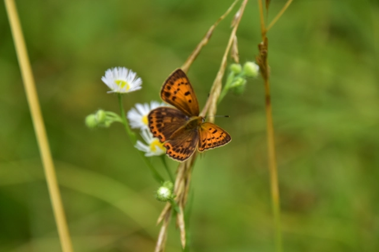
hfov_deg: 3.4
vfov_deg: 2.3
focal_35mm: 600
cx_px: 190
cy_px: 126
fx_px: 6313
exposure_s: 1/640
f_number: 6.3
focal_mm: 400
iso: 360
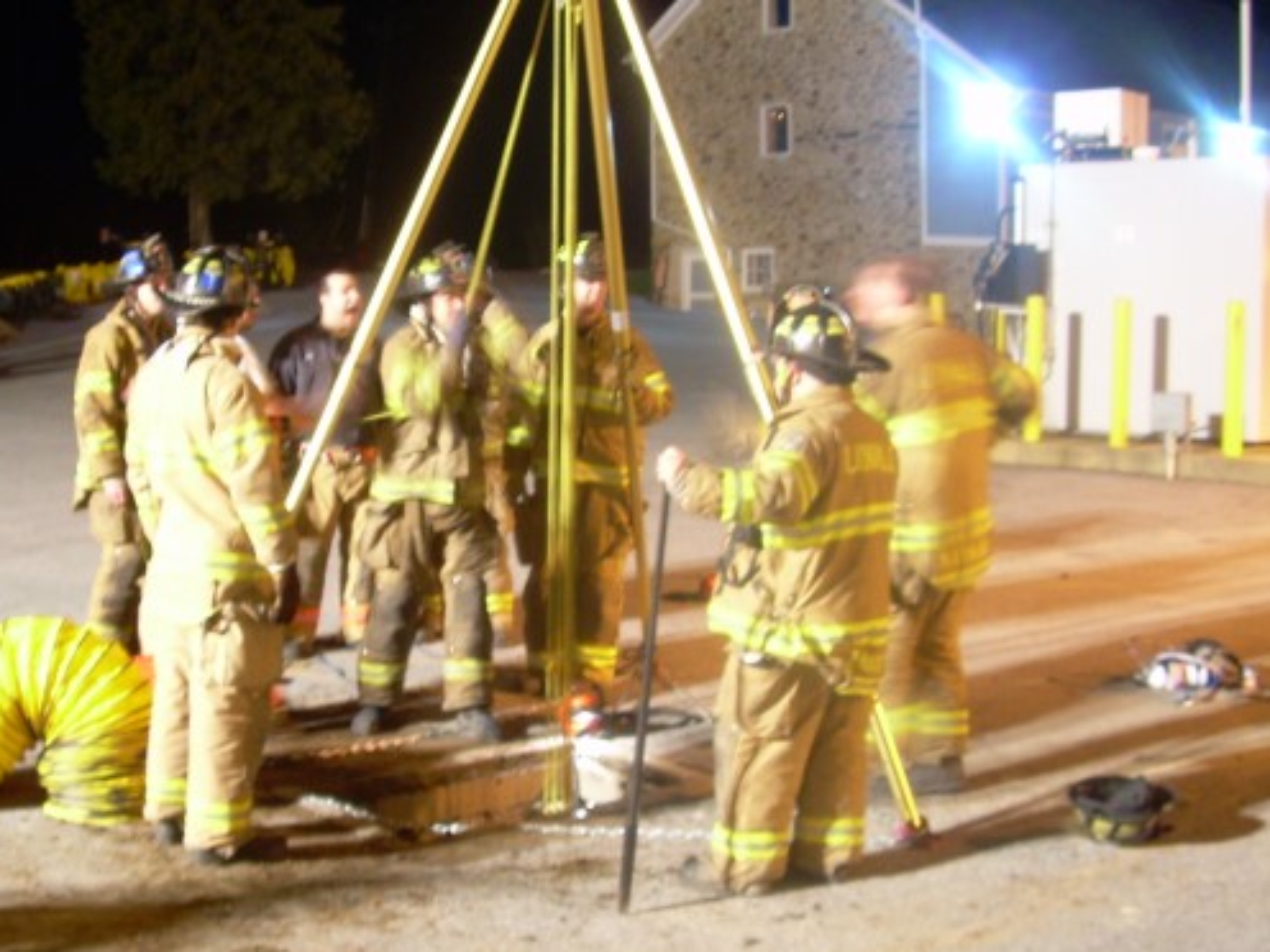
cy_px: 450
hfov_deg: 38.7
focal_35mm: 49
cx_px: 507
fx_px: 1798
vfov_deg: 29.7
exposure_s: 1/2
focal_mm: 6.3
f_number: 2.8
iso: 119
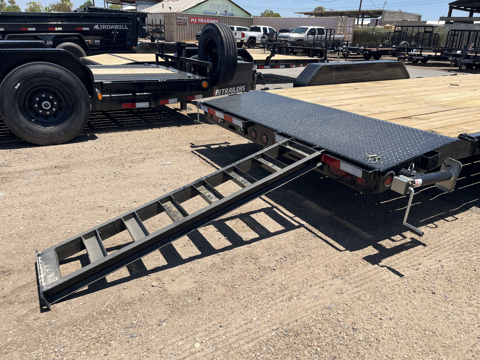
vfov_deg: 53.1
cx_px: 240
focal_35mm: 26
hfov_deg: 67.3
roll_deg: -2.0
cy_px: 180
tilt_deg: -22.0
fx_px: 361
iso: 50
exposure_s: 1/2899
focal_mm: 5.1
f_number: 1.6
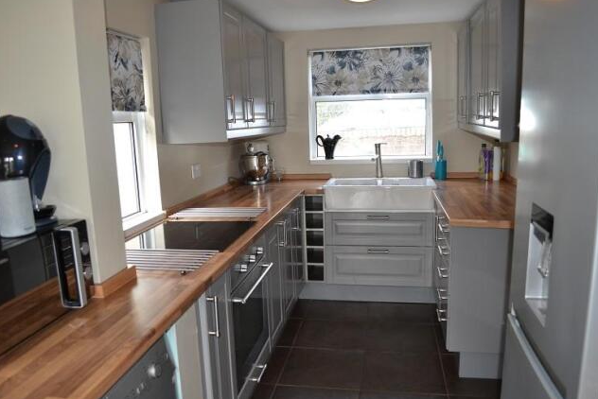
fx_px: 465
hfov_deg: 65.4
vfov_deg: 46.4
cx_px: 291
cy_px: 195
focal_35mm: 28
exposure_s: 1/60
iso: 400
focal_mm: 18
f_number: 4
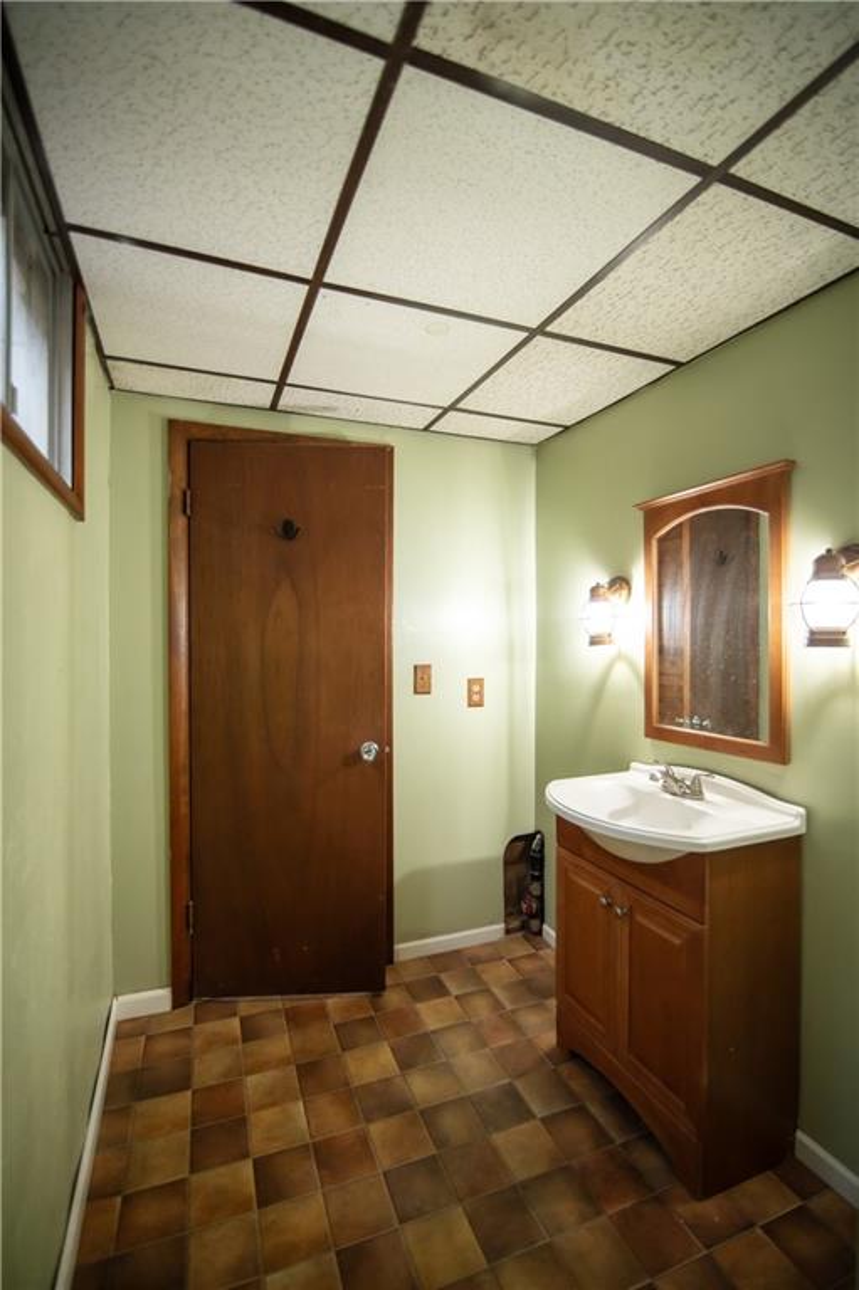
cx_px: 430
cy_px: 645
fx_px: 573
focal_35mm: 16
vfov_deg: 96.8
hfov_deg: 73.7
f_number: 2.8
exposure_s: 1/200
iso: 400
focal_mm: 16
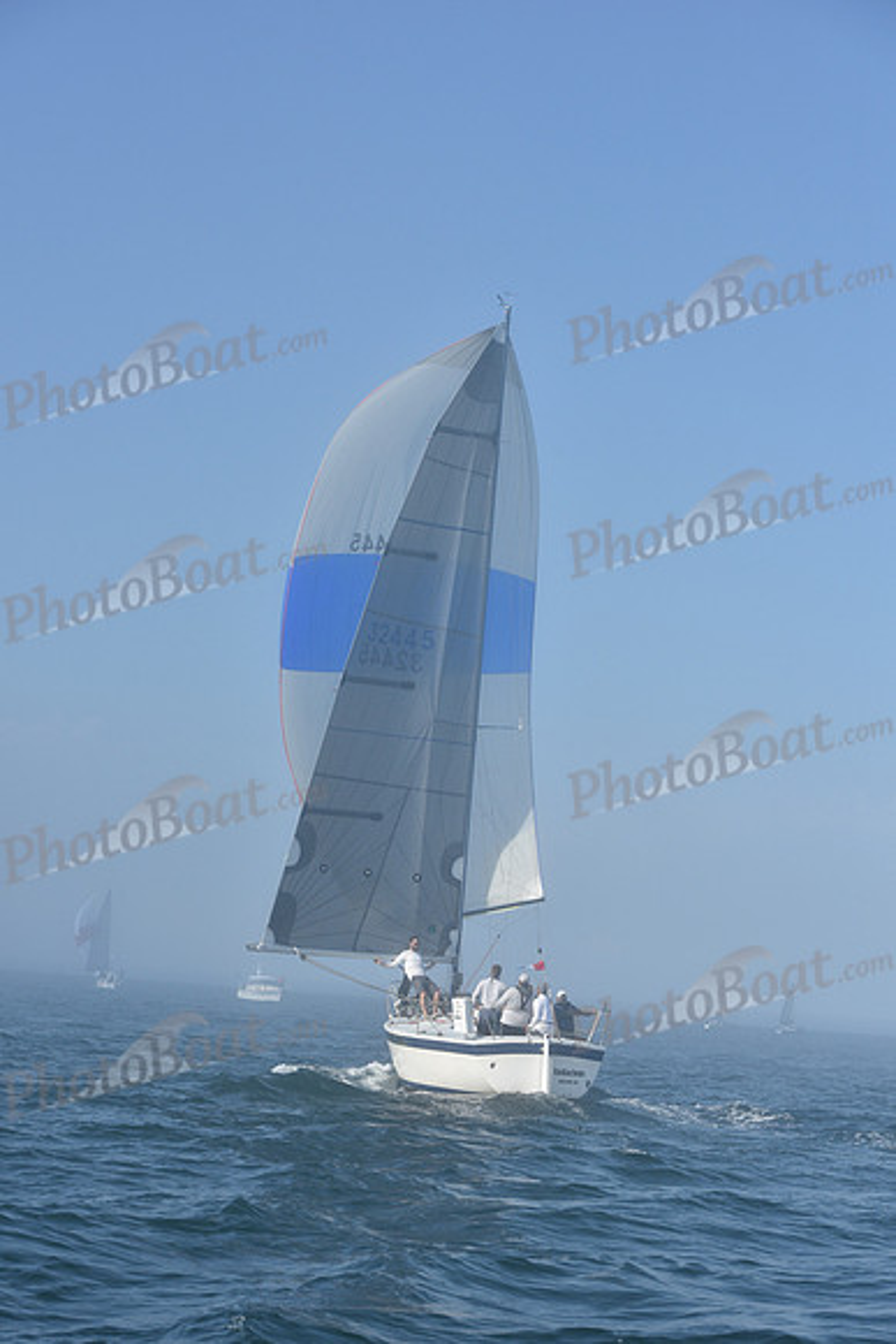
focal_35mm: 70
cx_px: 448
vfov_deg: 28.8
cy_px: 672
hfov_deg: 19.5
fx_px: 2612
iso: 320
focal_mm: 70
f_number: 8
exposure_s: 1/1250
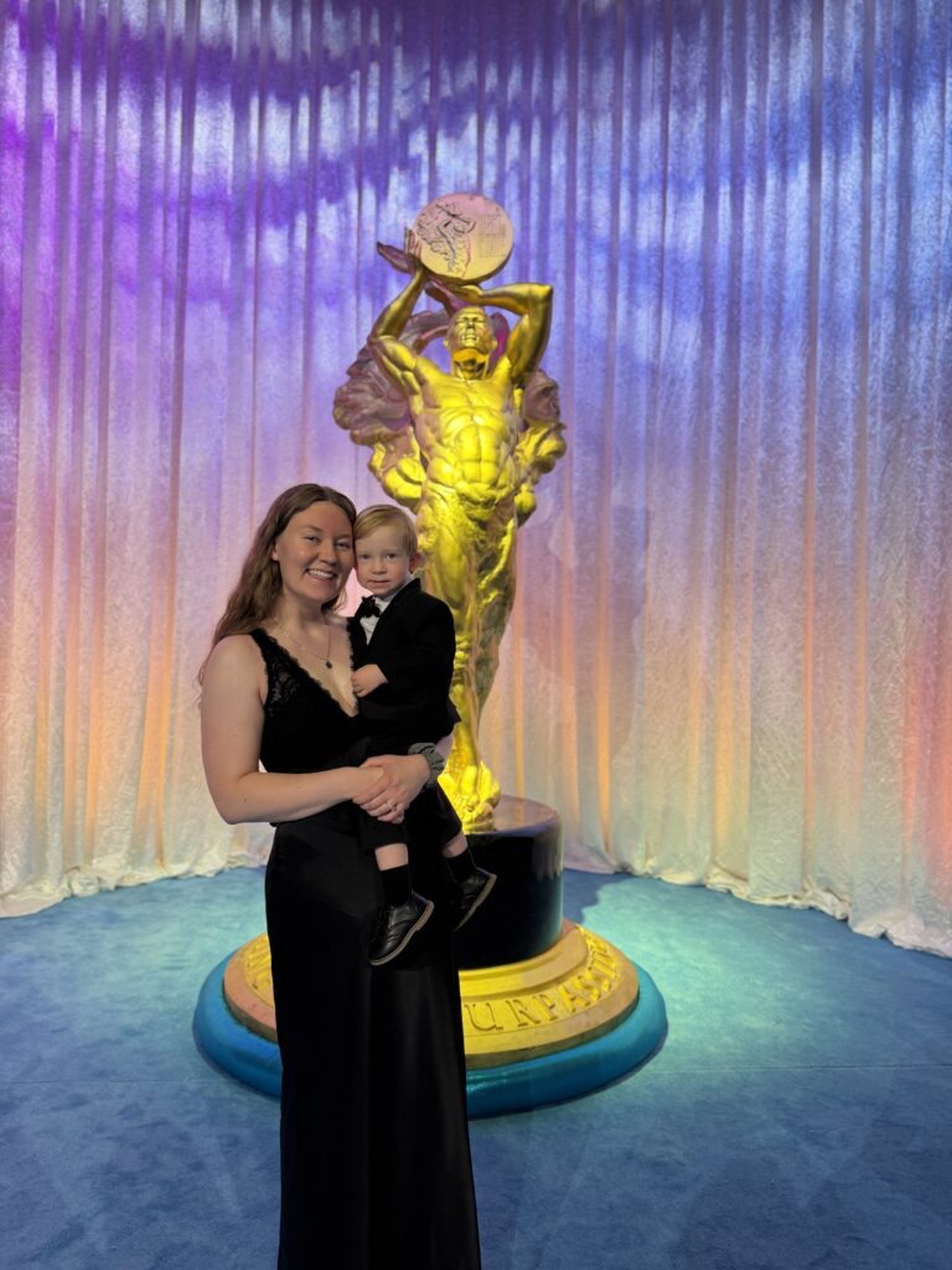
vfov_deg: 71.6
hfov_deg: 56.8
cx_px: 476
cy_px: 635
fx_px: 880
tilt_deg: +0.7
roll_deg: -0.9
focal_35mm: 24
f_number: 1.78
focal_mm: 6.76
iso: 100
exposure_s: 1/203
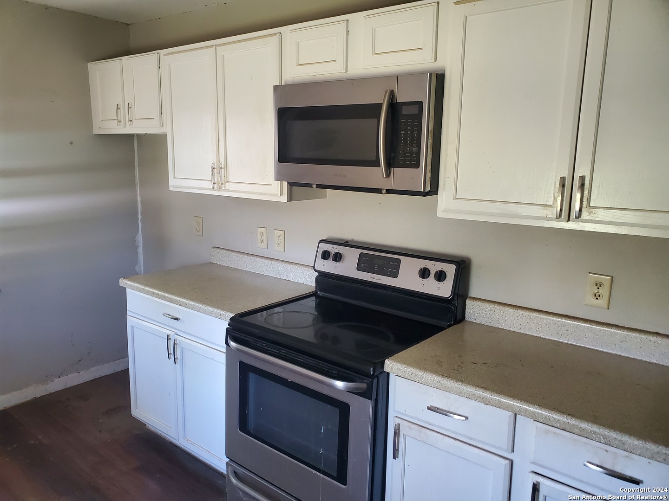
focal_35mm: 26
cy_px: 250
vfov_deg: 53.1
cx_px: 334
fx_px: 502
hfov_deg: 67.3
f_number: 2.4
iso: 400
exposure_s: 1/50
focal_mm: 4.3
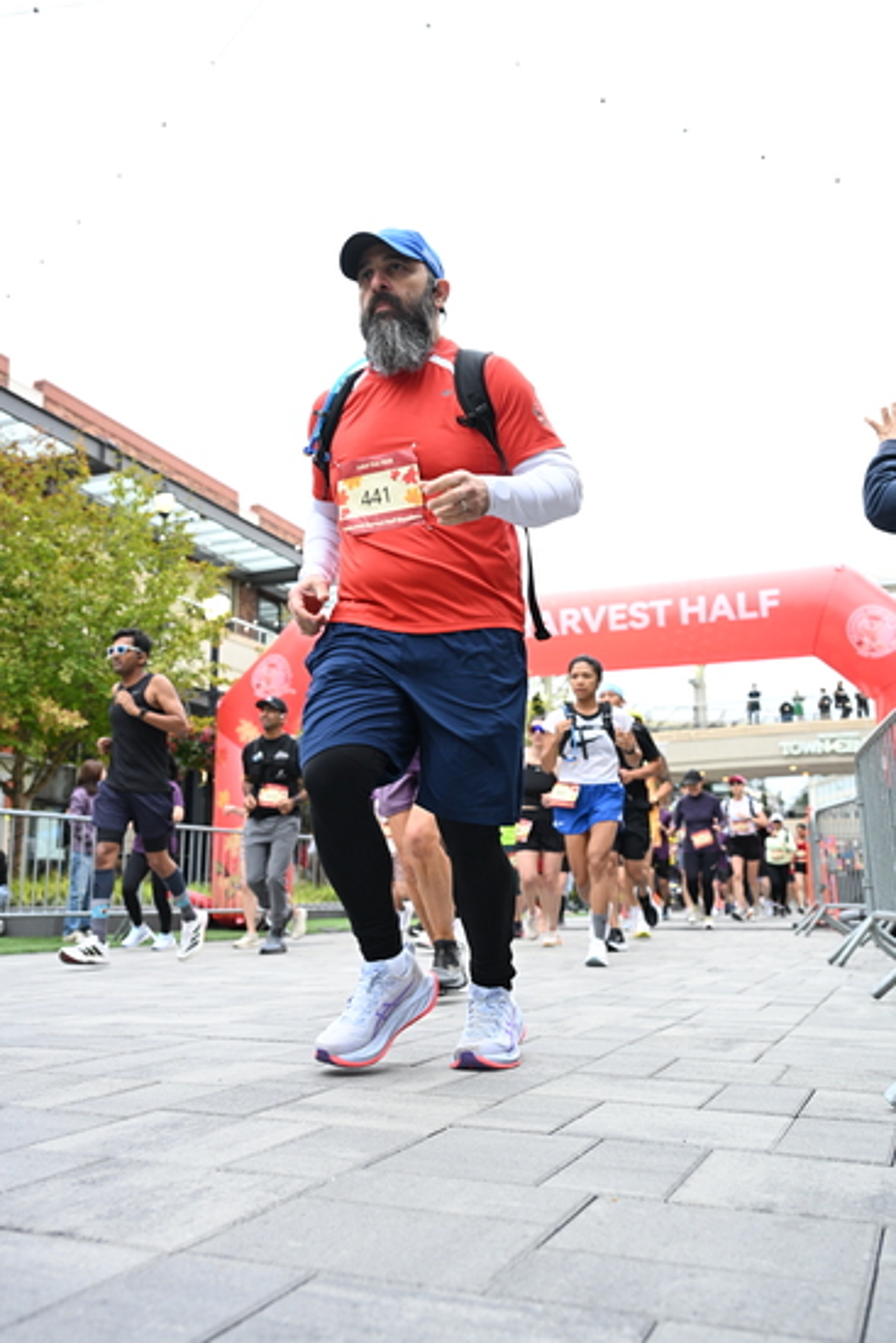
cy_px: 672
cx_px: 448
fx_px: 1157
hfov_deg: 42.3
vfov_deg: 60.3
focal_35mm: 31
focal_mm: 31
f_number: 4
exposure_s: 1/640
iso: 2000
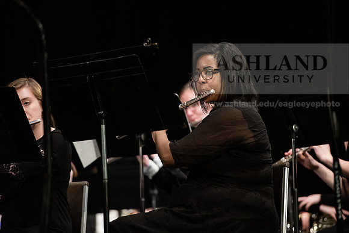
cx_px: 174
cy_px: 116
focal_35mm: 200
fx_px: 1939
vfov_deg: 6.9
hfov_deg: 10.3
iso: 4000
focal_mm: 200
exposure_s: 1/250
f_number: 2.8
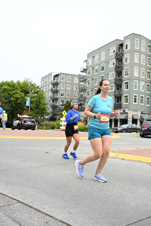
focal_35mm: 38
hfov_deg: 35.1
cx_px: 76
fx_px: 239
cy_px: 113
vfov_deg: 50.7
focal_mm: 38
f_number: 4
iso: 1600
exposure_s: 1/800
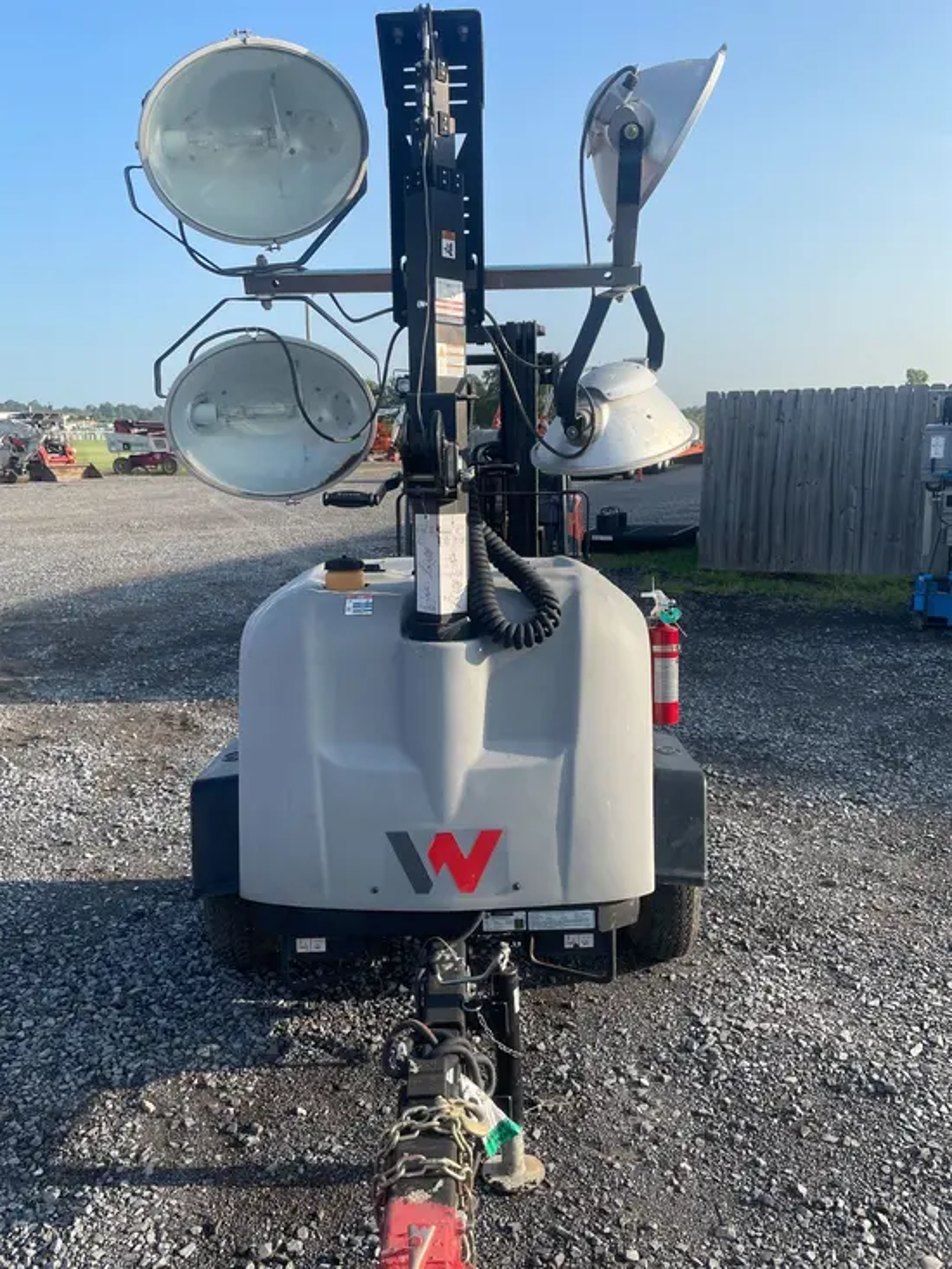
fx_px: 953
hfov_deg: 53.1
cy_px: 634
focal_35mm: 26
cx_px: 476
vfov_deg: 67.3
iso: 50
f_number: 1.6
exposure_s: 1/2020
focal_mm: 4.2
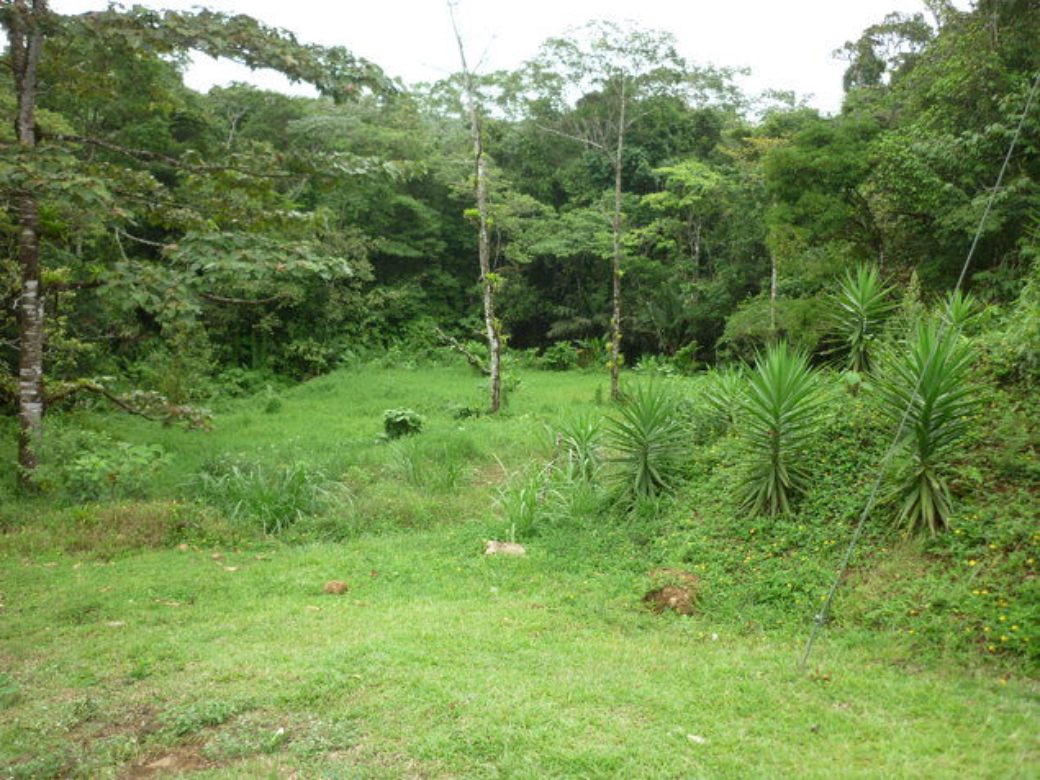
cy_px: 390
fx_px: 991
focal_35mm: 33
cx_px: 520
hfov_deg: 55.4
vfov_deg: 42.9
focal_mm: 5.5
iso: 80
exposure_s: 1/250
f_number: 2.8
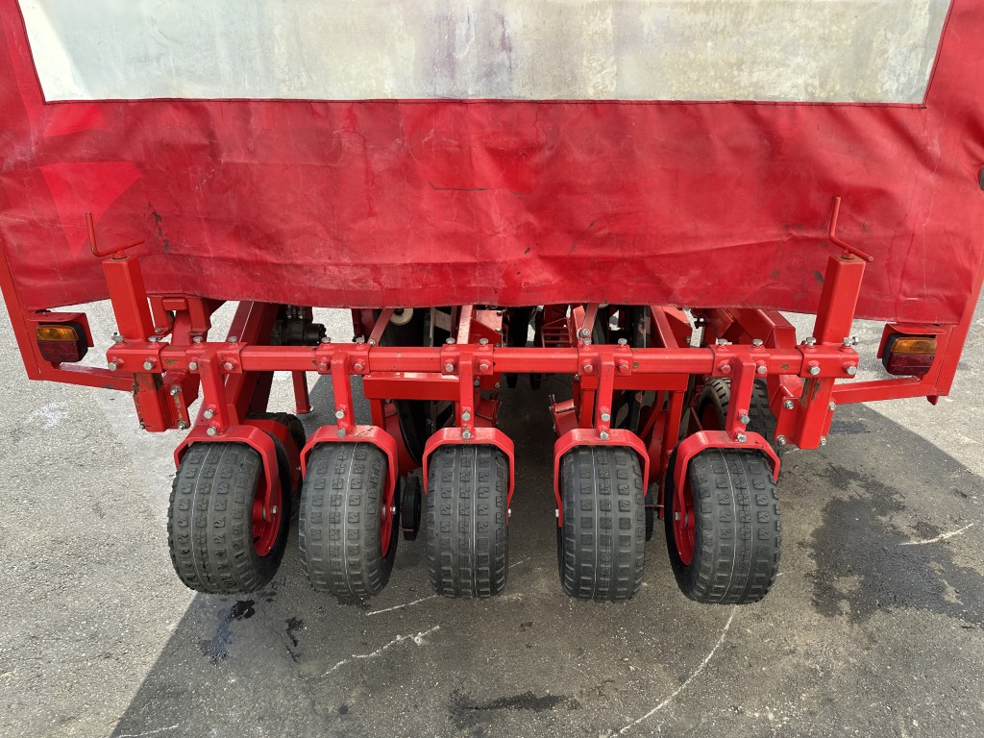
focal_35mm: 24
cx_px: 492
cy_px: 369
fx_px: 682
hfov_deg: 71.6
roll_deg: +0.9
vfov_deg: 56.8
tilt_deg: -22.8
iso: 80
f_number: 1.78
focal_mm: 6.86
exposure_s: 1/1241
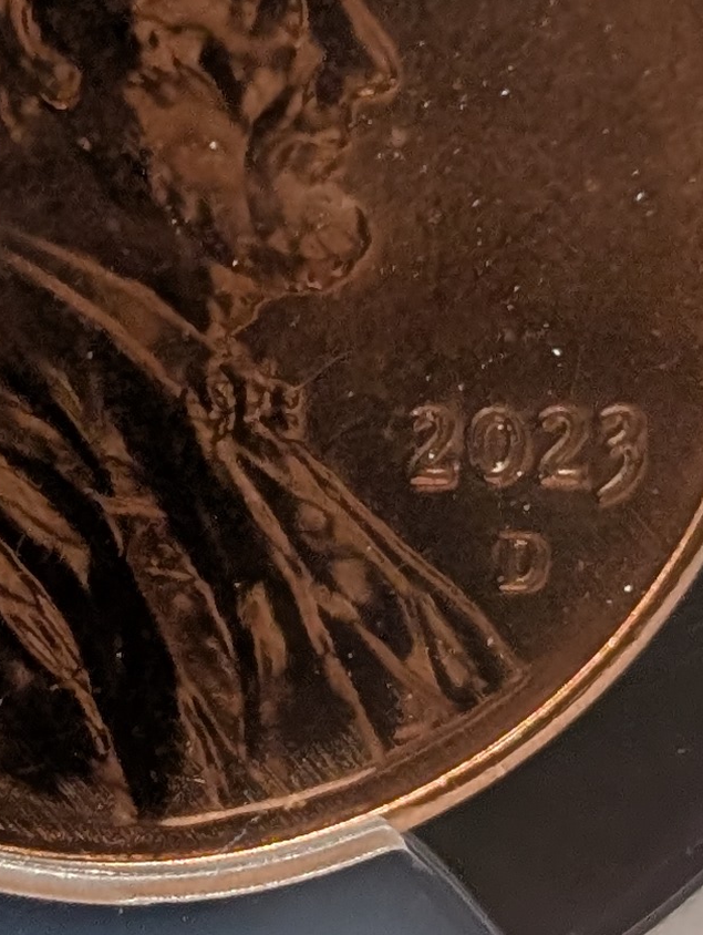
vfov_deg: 8.3
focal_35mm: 237
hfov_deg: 6.3
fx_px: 6405
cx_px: 110
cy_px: 607
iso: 17
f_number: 1.68
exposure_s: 1/73.4
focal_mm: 6.9
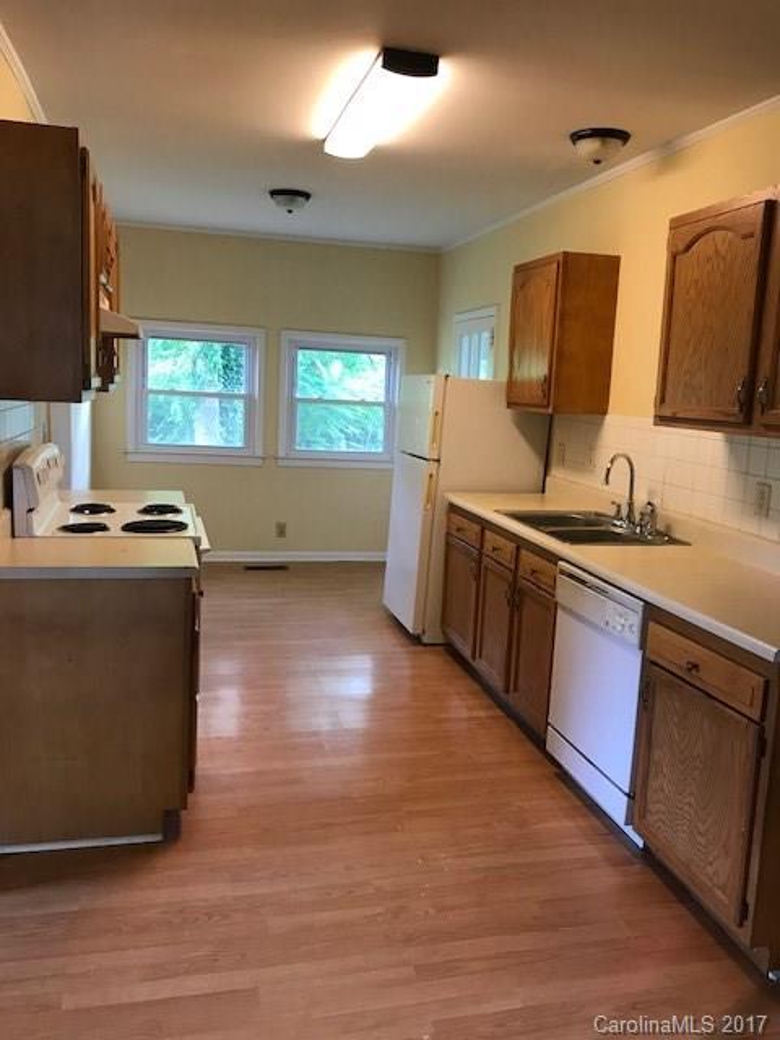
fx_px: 841
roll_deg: -2.1
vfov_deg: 63.4
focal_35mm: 28
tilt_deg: -8.2
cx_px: 390
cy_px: 520
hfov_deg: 49.7
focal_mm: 3.99
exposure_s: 1/20
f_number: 1.8
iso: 40
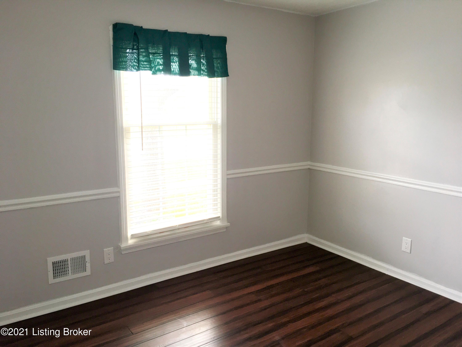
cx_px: 231
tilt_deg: -10.1
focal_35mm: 29
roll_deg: +0.6
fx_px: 387
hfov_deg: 61.7
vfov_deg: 48.2
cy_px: 174
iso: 50
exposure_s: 1/30
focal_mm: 4.15
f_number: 2.2
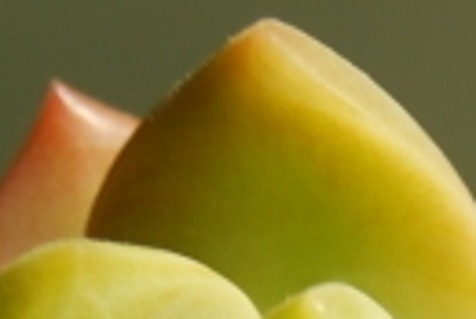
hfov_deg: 4.6
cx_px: 670
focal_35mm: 450
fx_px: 5957
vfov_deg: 3.0
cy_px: 871
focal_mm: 38
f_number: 5
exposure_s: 1/400
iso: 100
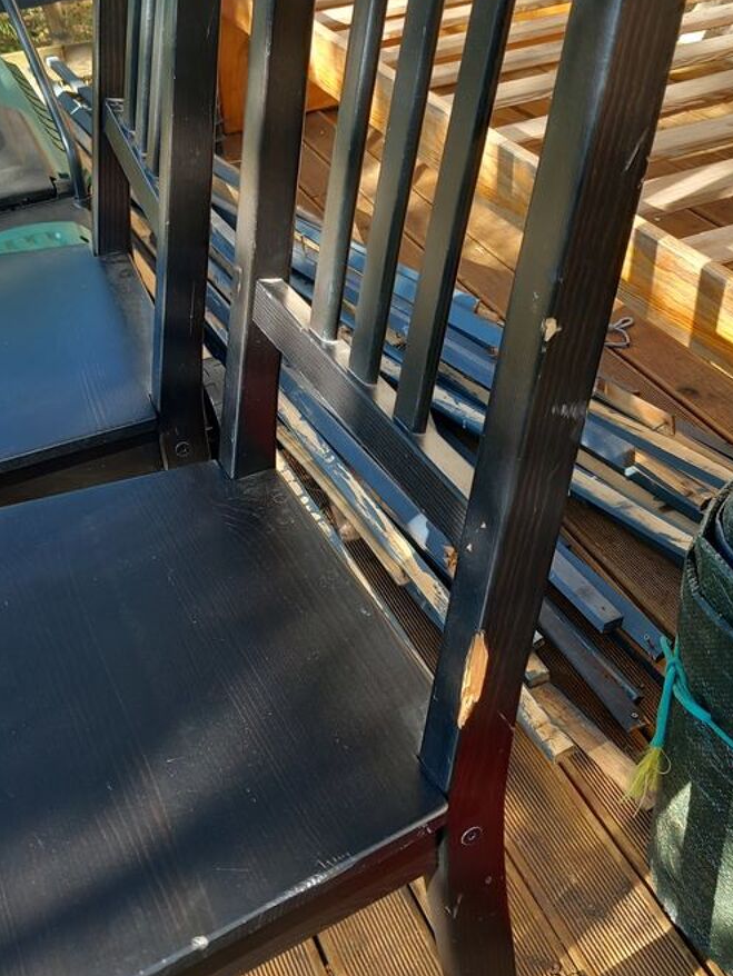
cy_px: 393
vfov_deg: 45.5
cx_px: 306
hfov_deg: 35.1
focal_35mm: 41
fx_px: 1157
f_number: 1.8
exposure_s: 1/50
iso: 25
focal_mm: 4
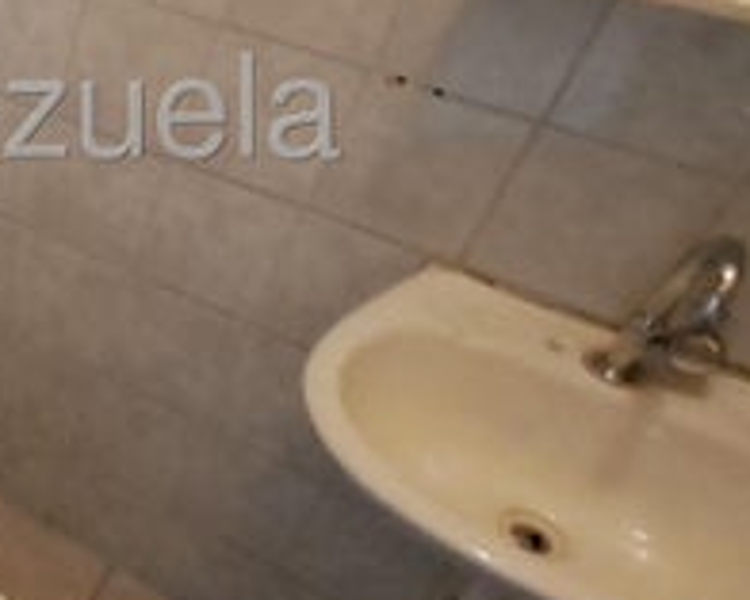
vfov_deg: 29.0
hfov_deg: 26.1
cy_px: 107
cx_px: -394
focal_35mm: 51
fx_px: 1133
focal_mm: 1.64
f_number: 2.2
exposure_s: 1/24
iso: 400
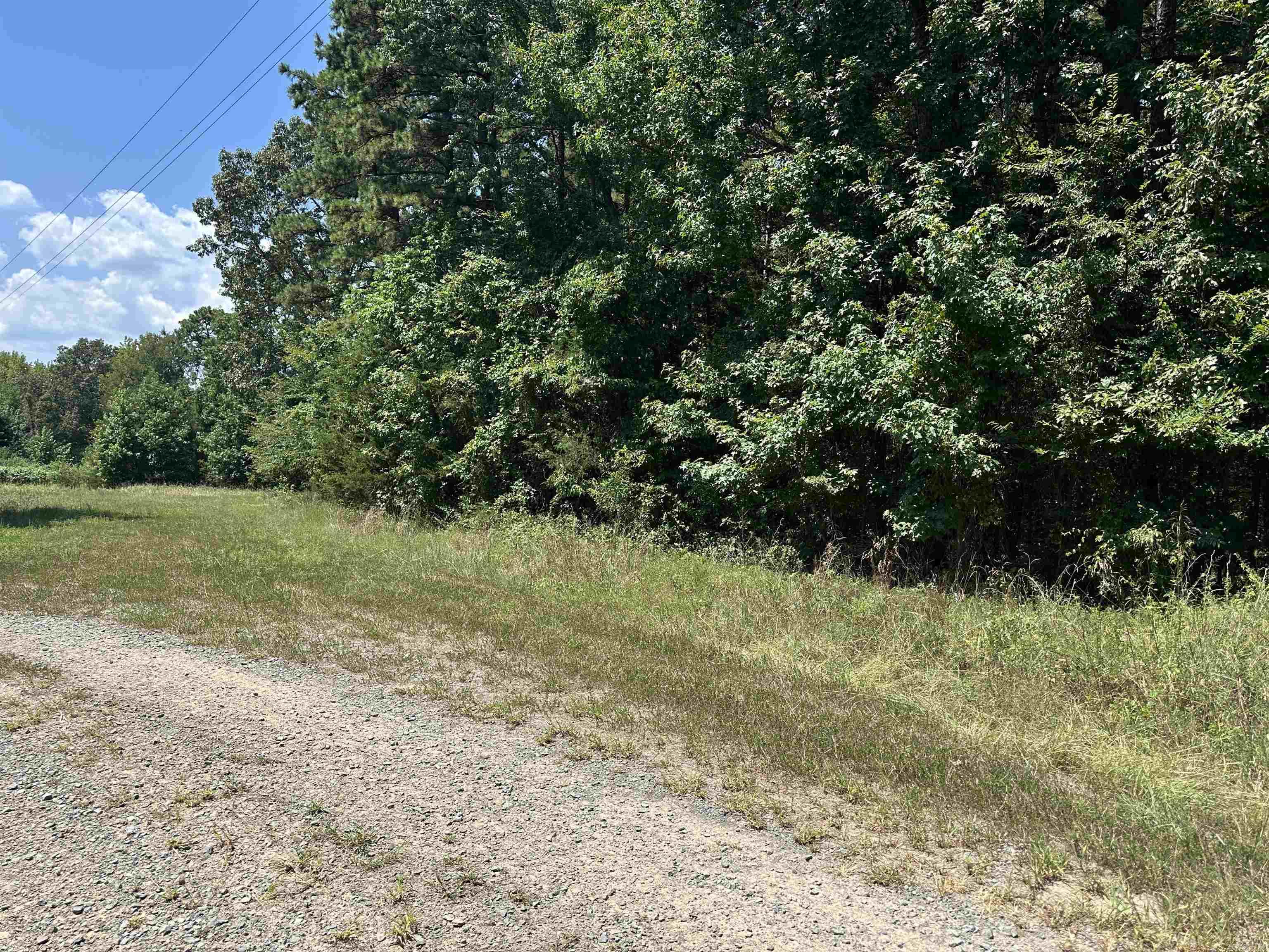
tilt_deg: -3.4
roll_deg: -0.6
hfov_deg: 71.6
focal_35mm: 24
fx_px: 880
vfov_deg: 56.8
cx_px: 634
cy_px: 476
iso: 80
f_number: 1.78
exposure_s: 1/2469
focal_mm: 6.86
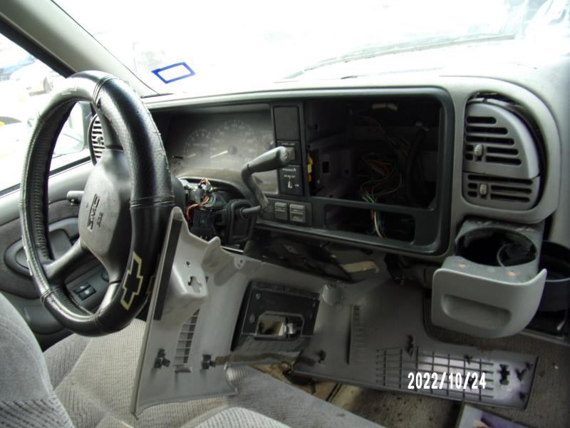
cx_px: 285
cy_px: 214
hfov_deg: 71.6
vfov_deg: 56.8
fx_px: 395
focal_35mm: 24
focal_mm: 4.3
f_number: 3.3
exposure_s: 1/34
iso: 92
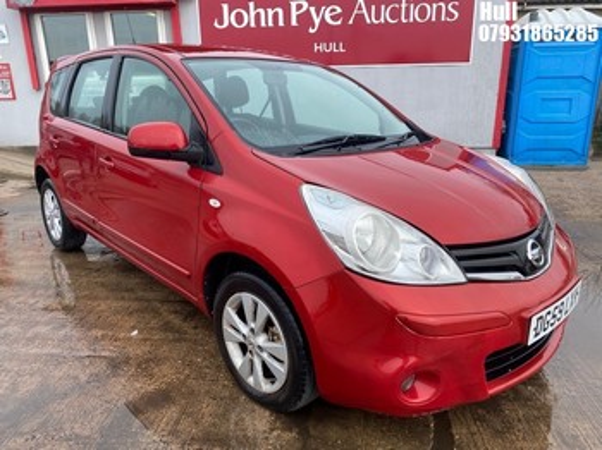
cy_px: 225
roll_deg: +0.5
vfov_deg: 53.0
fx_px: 452
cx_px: 301
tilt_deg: -17.5
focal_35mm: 26
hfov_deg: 67.3
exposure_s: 1/810
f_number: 1.8
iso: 32
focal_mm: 4.25
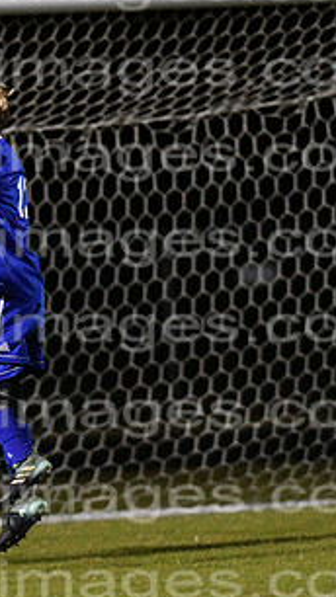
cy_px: 286
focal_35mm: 895
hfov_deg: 1.4
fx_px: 14184
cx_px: -33
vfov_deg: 2.4
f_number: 3.5
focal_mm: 300
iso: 10000
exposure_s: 1/800
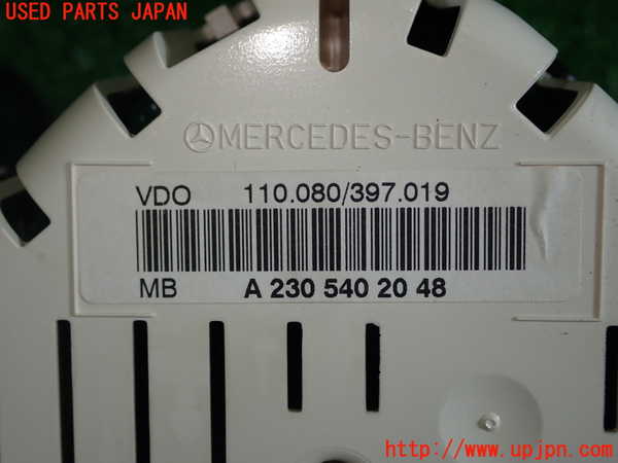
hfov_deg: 35.5
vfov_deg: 27.0
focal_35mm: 54
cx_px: 309
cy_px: 232
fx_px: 964
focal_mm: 9.65
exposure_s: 1/100
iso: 125
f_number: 3.3
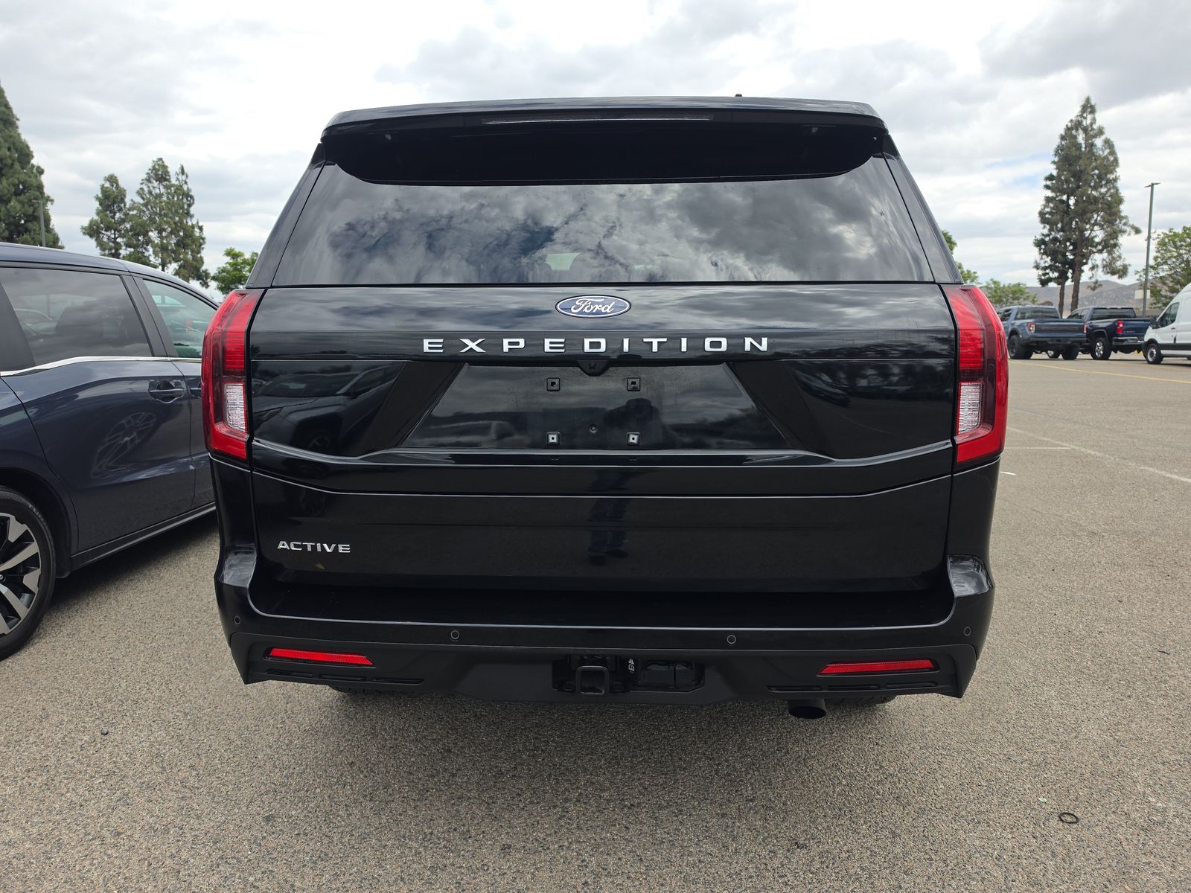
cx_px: 596
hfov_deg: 73.9
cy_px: 446
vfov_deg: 58.9
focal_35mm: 23
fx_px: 791
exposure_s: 1/450
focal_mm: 6.5
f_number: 1.4
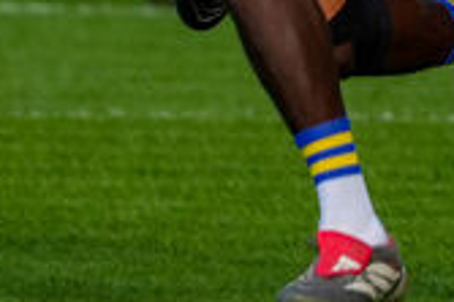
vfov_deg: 0.6
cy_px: -339
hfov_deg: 0.9
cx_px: -84
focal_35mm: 2291
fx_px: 28863
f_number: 6.3
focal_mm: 478
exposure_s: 1/640
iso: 500
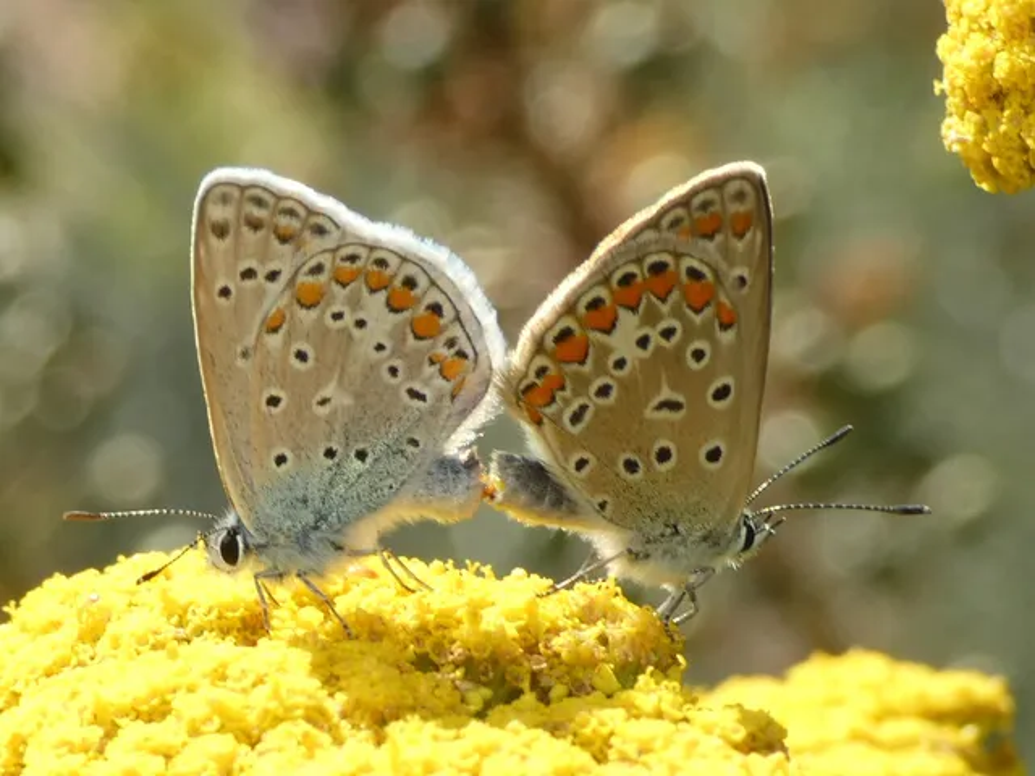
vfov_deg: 12.9
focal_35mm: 115
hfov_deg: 17.1
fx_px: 3438
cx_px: 518
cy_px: 388
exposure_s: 1/125
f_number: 5
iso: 80
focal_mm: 20.5
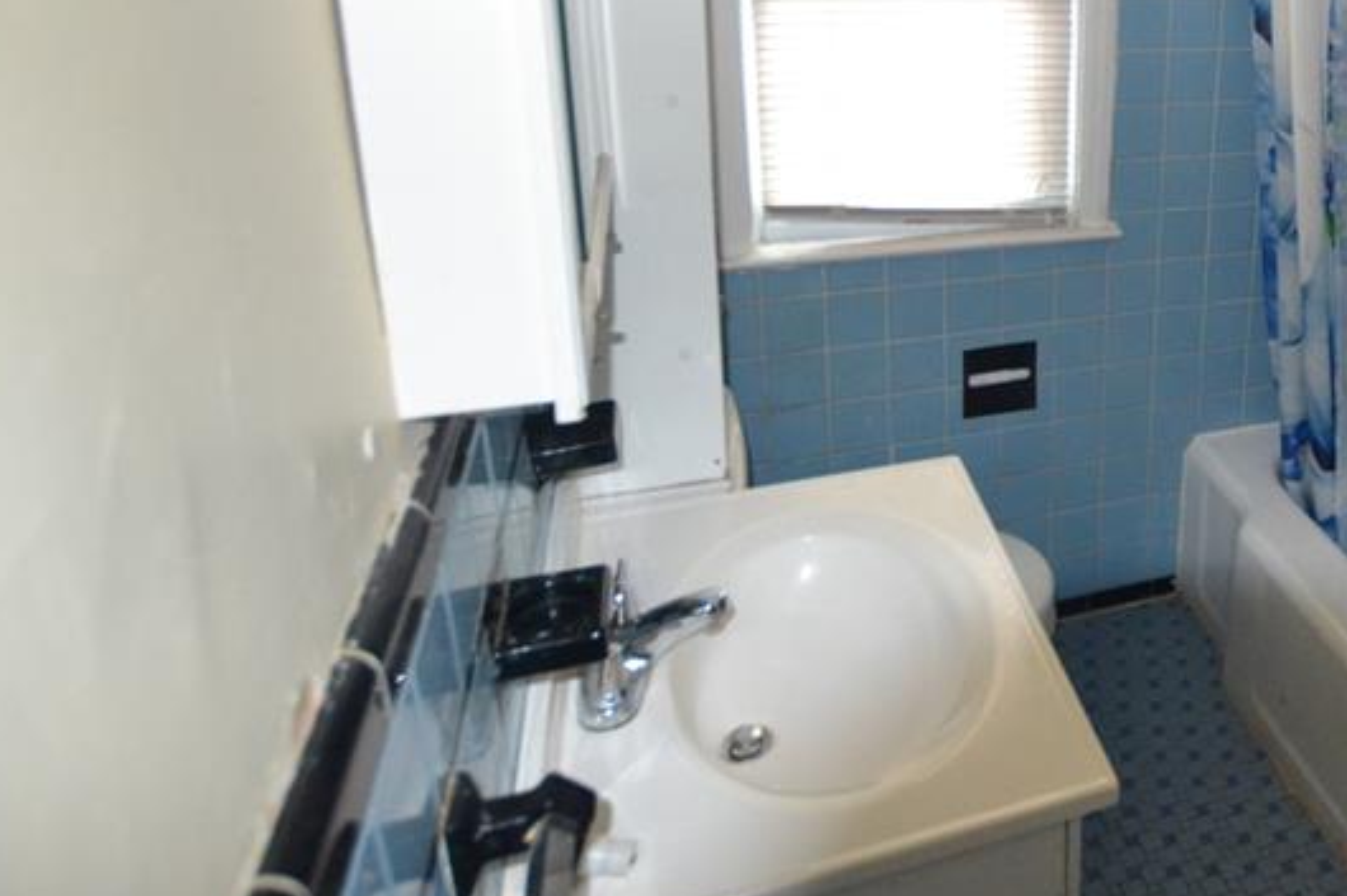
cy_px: 165
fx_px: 1085
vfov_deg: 42.7
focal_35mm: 29
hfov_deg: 54.8
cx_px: 1228
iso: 1800
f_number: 3.5
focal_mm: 10
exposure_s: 1/60
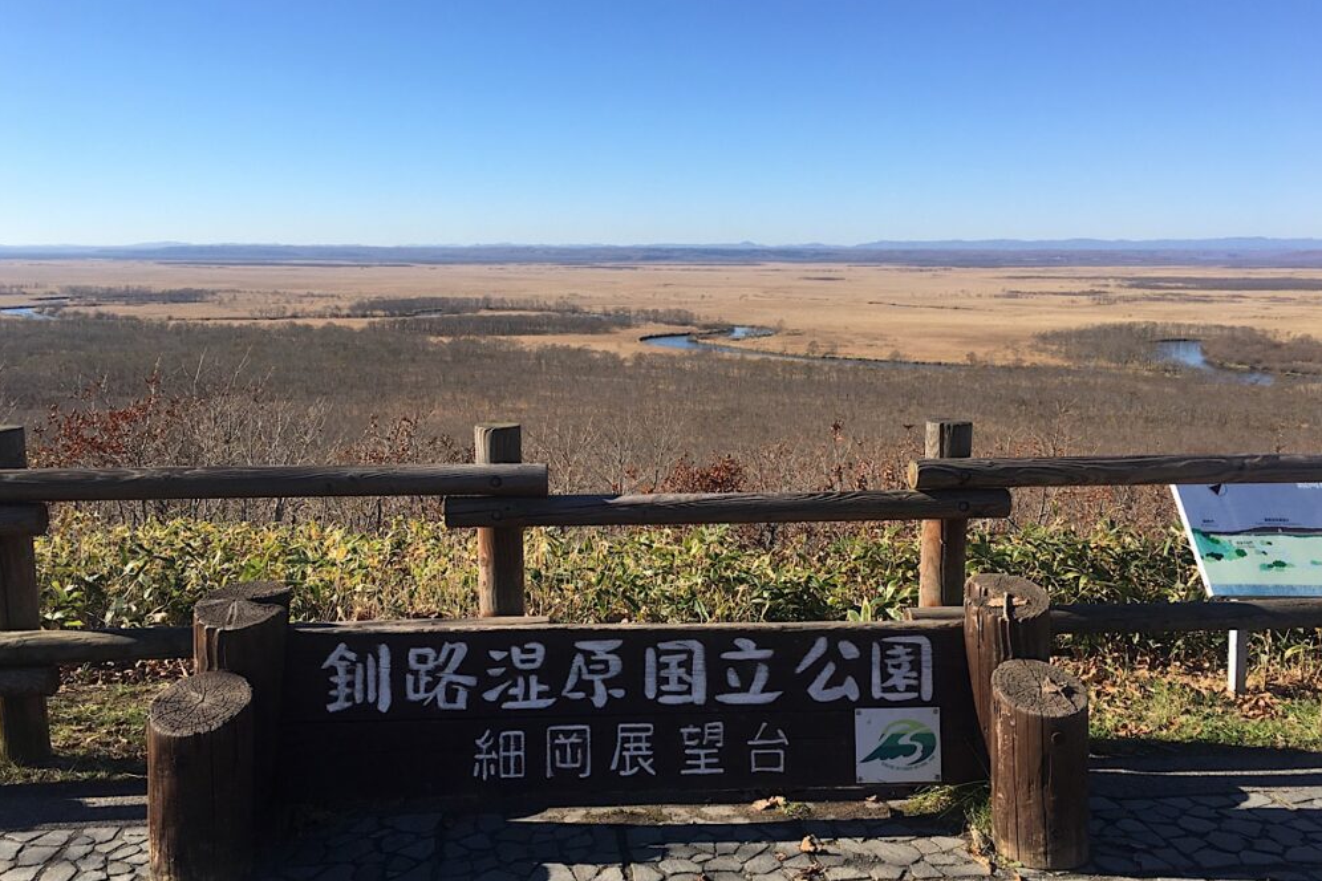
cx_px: 654
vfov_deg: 42.3
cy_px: 437
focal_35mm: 31
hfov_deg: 60.3
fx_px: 1138
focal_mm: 4.15
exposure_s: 1/1261
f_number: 2.2
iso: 25
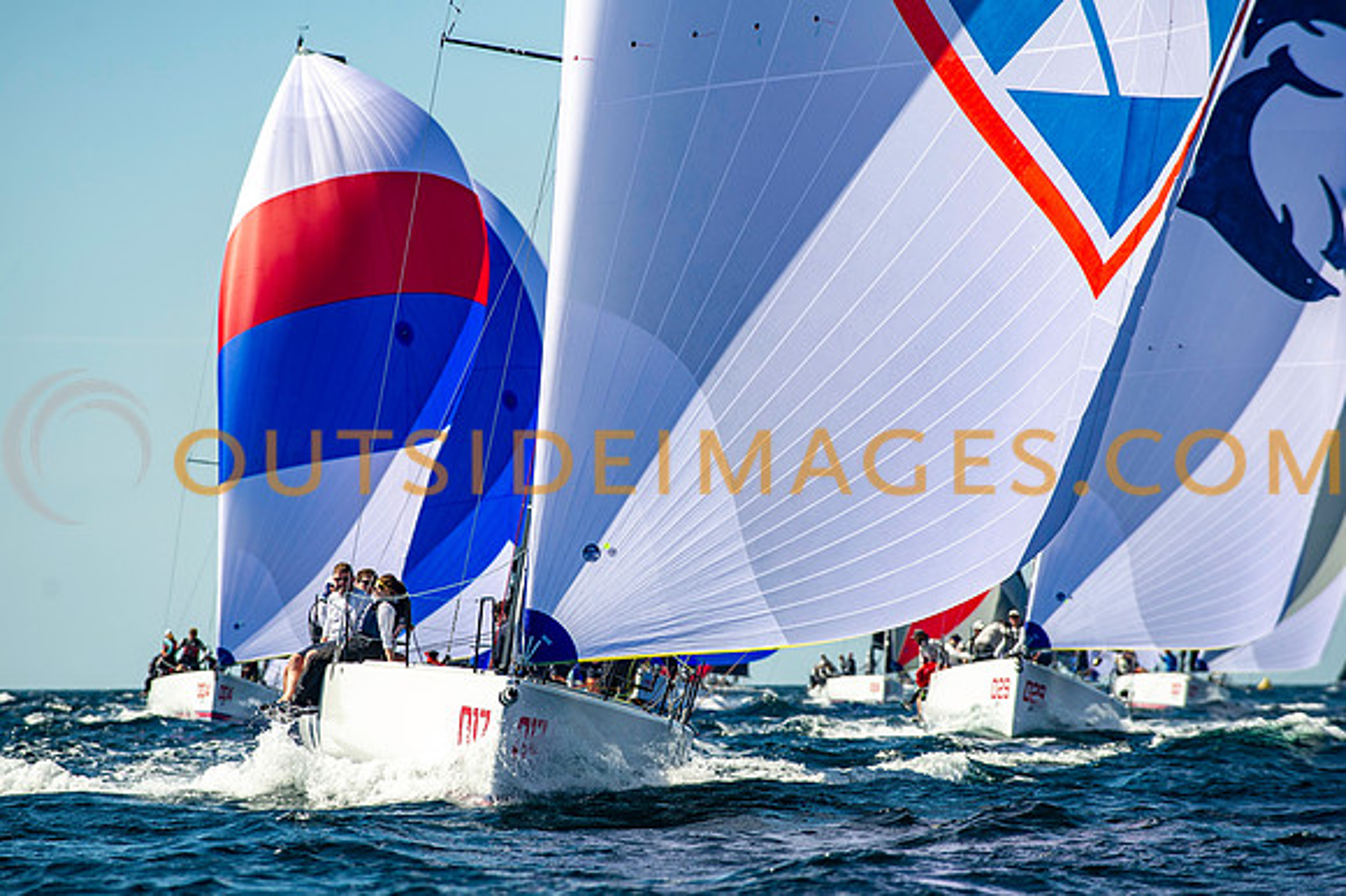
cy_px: 473
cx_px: 614
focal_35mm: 222
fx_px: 8311
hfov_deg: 9.3
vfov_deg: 6.2
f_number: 5
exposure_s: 1/2500
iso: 250
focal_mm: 200
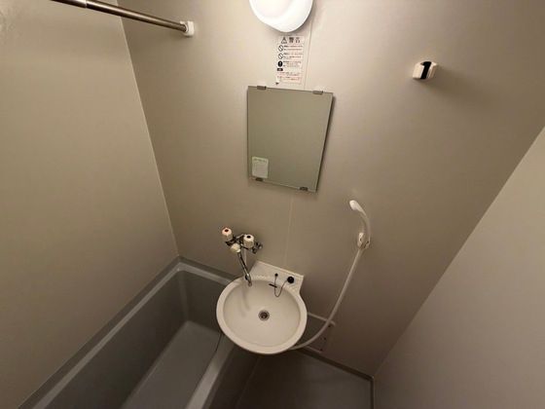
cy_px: 204
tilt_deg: -32.7
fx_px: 220
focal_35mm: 14
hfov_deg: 102.1
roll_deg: -3.4
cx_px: 272
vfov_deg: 85.7
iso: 250
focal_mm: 2.22
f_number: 2.2
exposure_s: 1/120
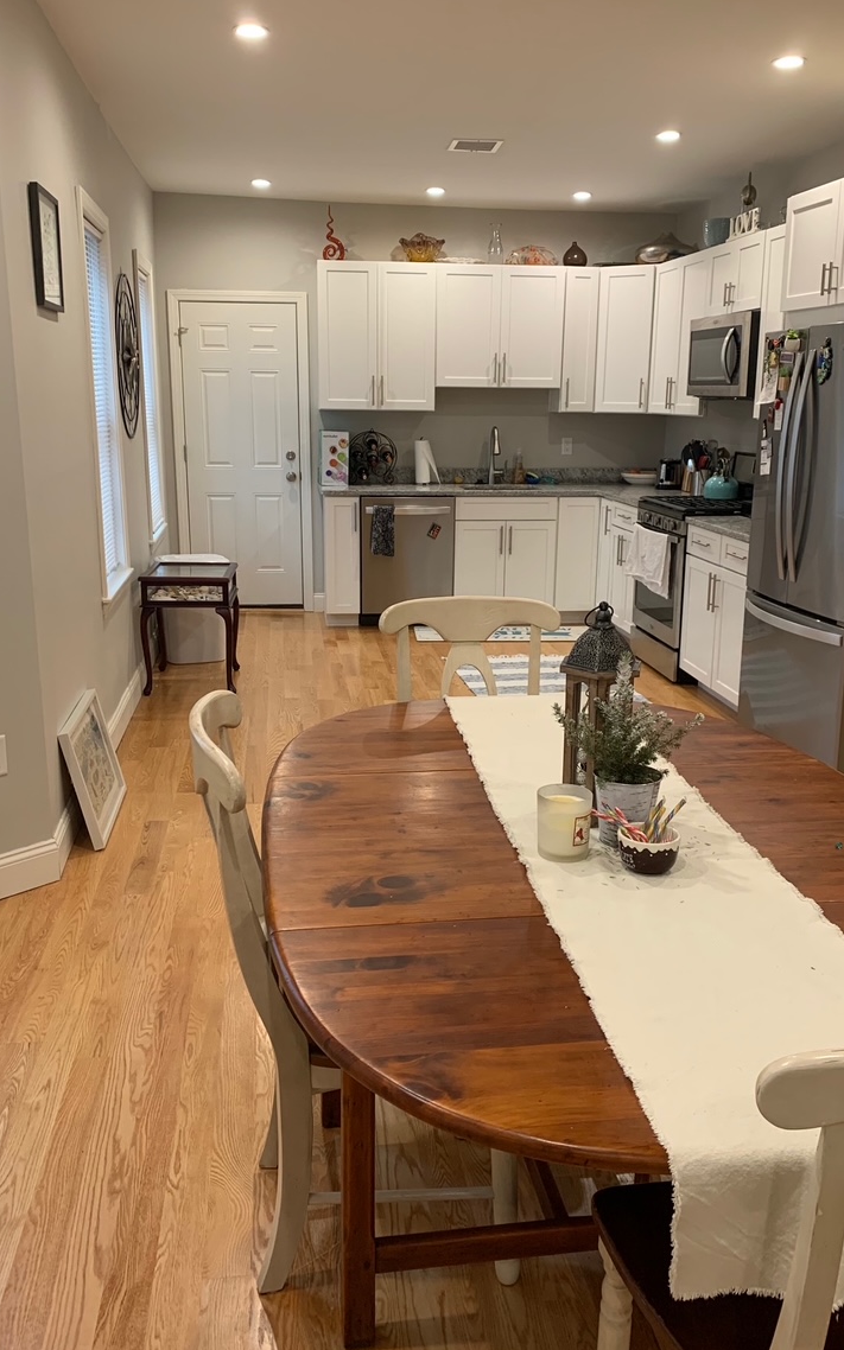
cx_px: 426
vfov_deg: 61.2
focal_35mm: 31
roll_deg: -0.3
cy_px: 690
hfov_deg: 40.6
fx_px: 1141
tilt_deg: -13.4
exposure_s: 1/60
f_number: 1.8
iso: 100
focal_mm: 4.25
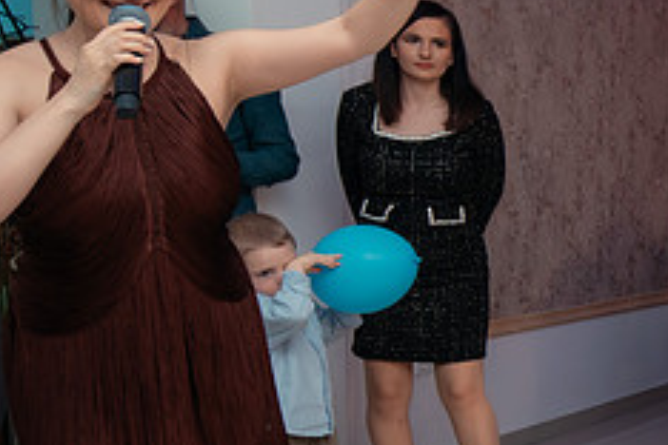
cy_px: 287
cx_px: 1060
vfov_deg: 18.6
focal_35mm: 73
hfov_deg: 21.9
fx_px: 1354
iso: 1600
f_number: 2.8
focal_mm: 22
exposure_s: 1/200
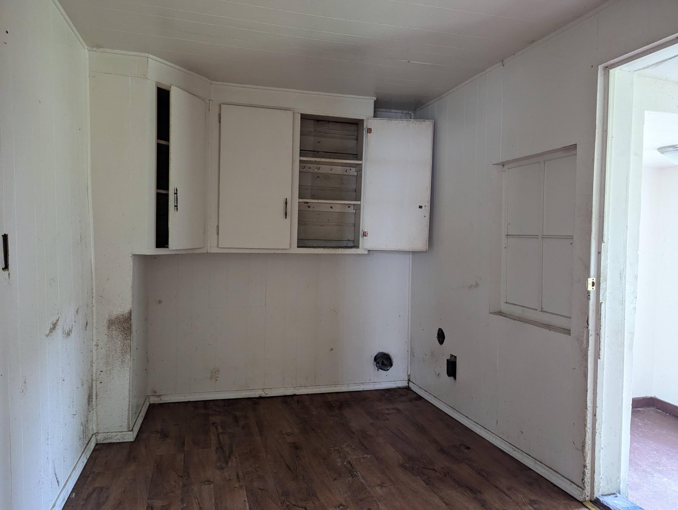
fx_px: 471
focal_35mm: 24
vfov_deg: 56.9
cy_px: 255
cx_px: 339
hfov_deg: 71.5
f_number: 1.85
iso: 1539
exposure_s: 1/30
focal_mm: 6.81
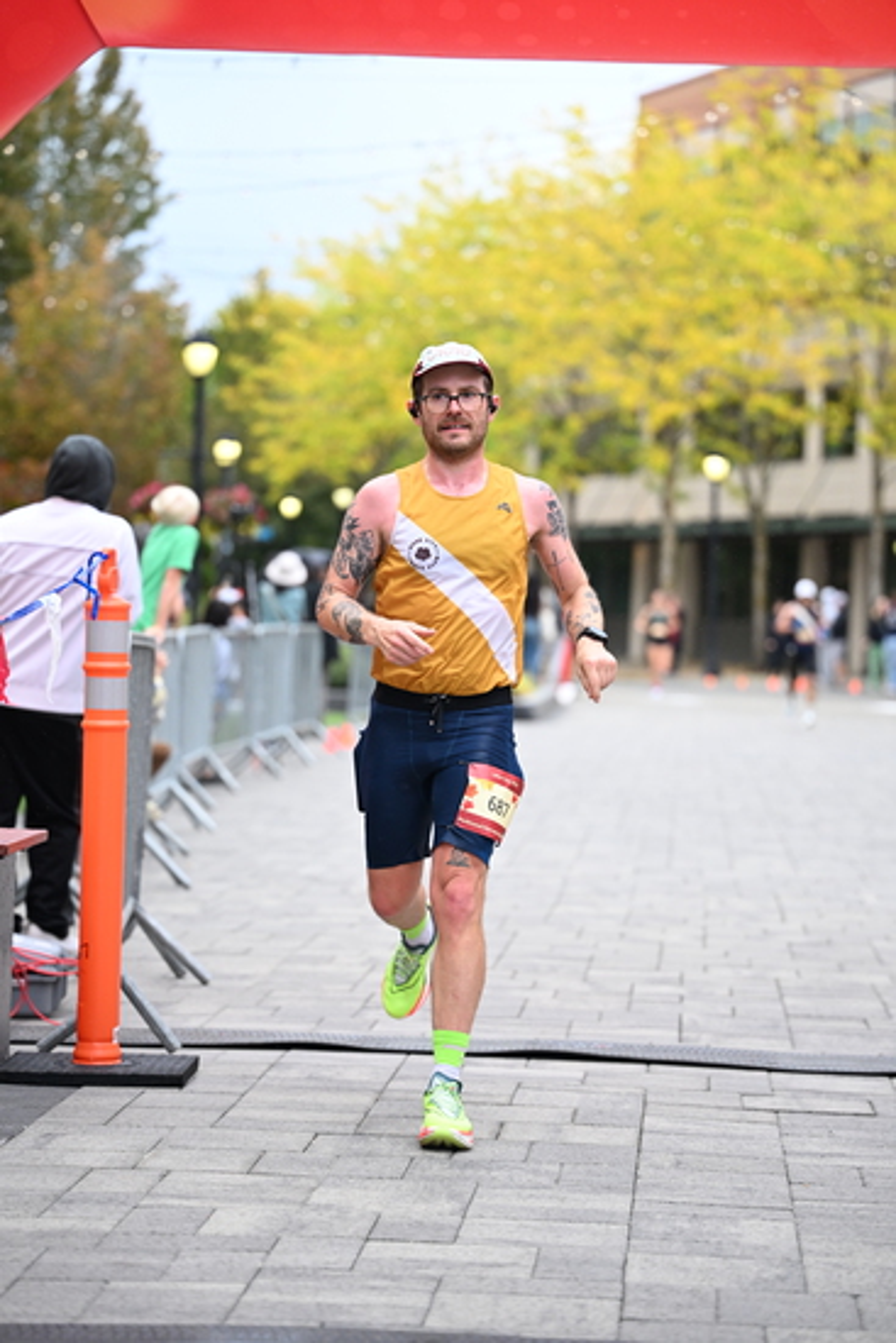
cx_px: 448
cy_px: 672
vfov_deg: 20.2
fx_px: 3768
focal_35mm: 101
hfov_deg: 13.6
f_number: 2.8
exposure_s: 1/2000
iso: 1250
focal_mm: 101
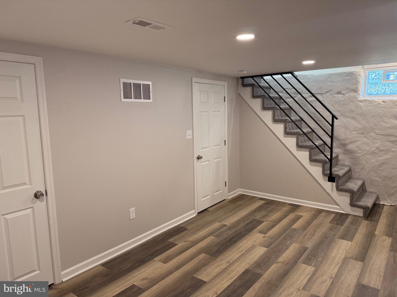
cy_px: 148
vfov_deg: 56.8
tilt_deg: -6.8
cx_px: 198
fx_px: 275
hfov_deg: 71.6
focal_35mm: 24
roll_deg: +1.0
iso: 250
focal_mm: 6.76
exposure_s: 1/120
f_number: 1.78
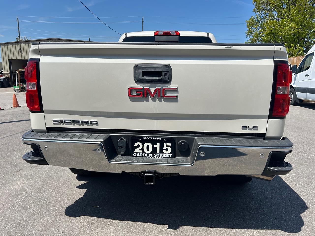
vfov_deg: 53.1
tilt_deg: -11.2
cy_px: 118
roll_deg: -0.8
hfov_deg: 67.3
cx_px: 158
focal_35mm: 26
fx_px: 237
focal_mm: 5.7
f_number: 1.5
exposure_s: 1/4630
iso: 50
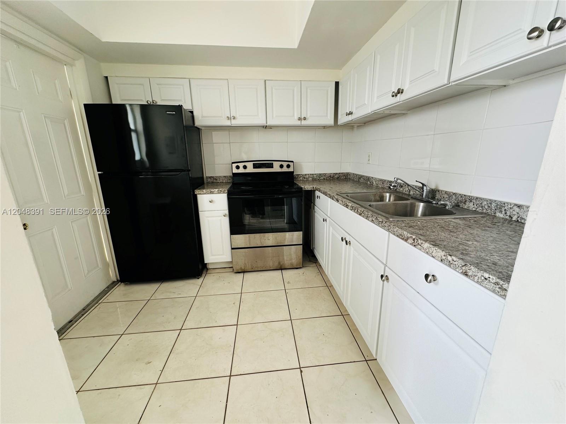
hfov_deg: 102.1
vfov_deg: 85.7
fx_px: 229
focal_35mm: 14
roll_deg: +1.4
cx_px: 283
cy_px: 212
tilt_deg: -13.4
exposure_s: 1/99
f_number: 2.2
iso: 125
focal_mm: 2.22
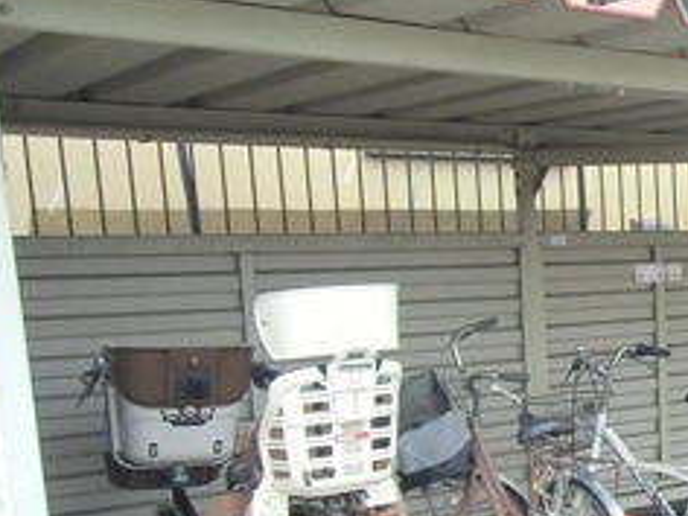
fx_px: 1292
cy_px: 478
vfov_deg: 22.0
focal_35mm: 65
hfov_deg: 26.1
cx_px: 857
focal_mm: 4.24
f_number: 3
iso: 64
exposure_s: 1/80
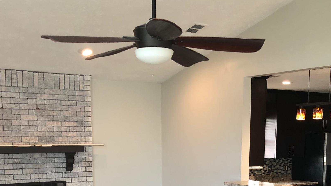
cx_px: 176
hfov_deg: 36.6
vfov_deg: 20.1
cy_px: 207
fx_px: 500
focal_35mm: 57
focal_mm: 4
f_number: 1.8
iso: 40
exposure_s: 1/30
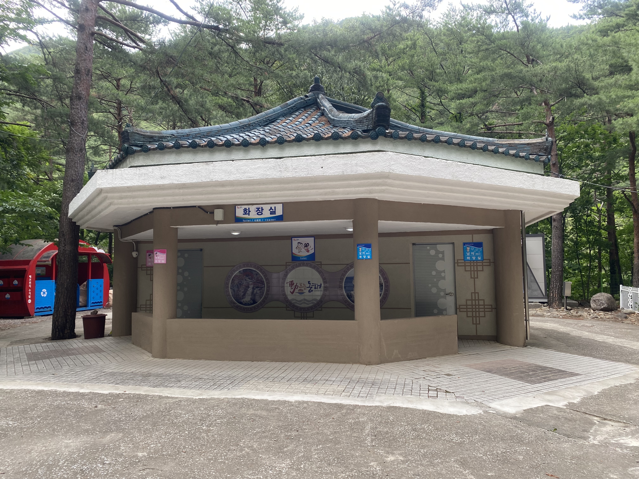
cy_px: 240
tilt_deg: +5.2
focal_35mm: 26
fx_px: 480
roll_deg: +1.0
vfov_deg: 53.1
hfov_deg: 67.3
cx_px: 320
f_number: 1.8
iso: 32
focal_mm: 4.25
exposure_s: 1/149
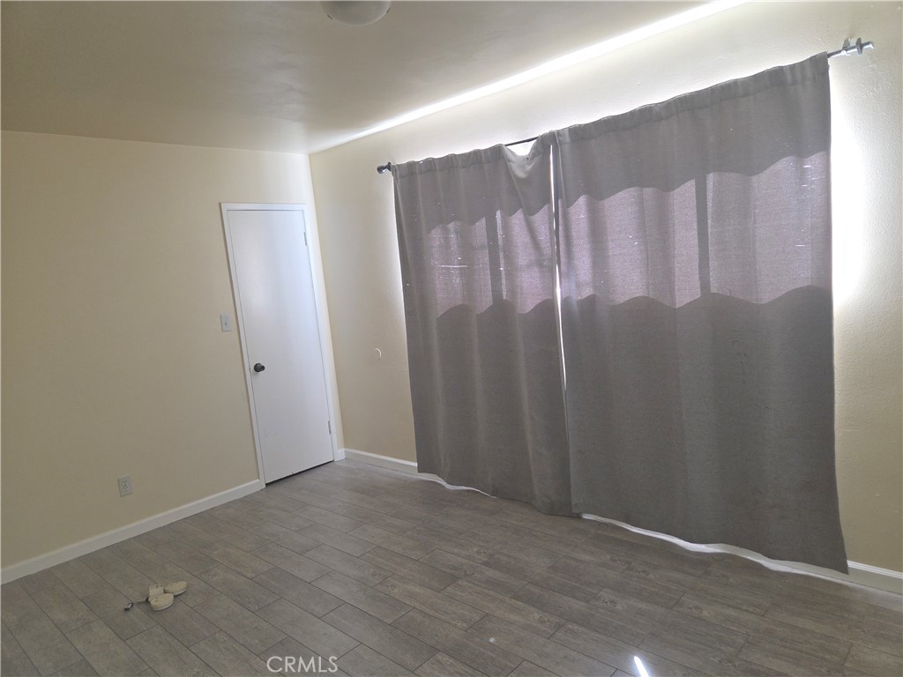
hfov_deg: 73.9
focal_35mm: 23
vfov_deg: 58.9
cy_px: 338
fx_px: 600
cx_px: 452
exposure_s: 1/40
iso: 100
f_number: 1.8
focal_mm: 5.4
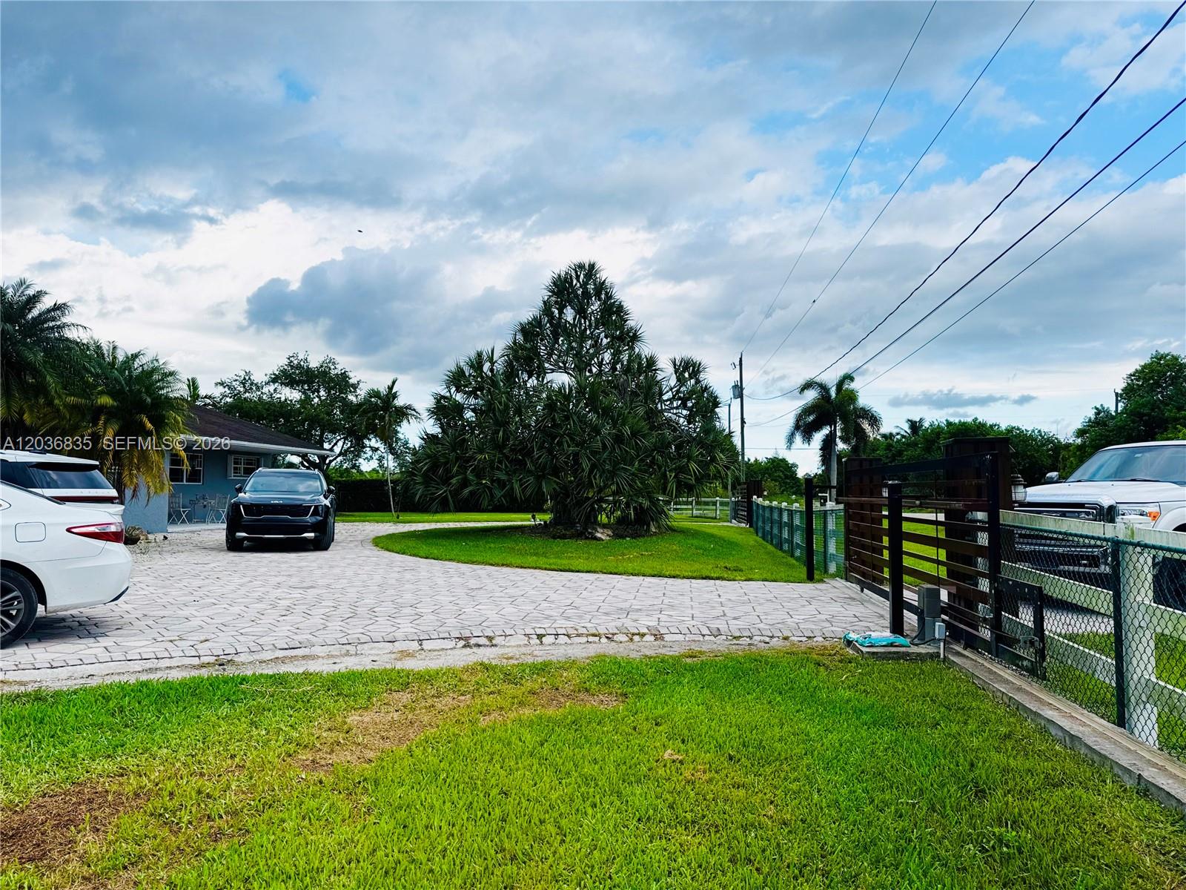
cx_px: 593
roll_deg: -0.2
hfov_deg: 71.6
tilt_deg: +2.3
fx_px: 822
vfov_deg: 56.8
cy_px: 445
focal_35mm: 24
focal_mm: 6.76
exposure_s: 1/2506
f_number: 1.78
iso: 80
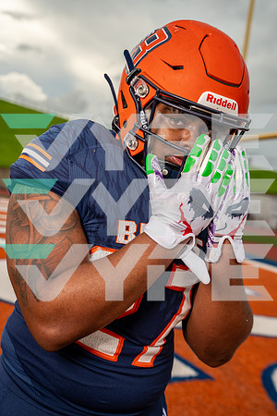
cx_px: 138
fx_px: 658
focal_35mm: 57
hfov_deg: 23.8
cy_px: 208
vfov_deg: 35.1
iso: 100
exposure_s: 1/400
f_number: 5.6
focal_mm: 57
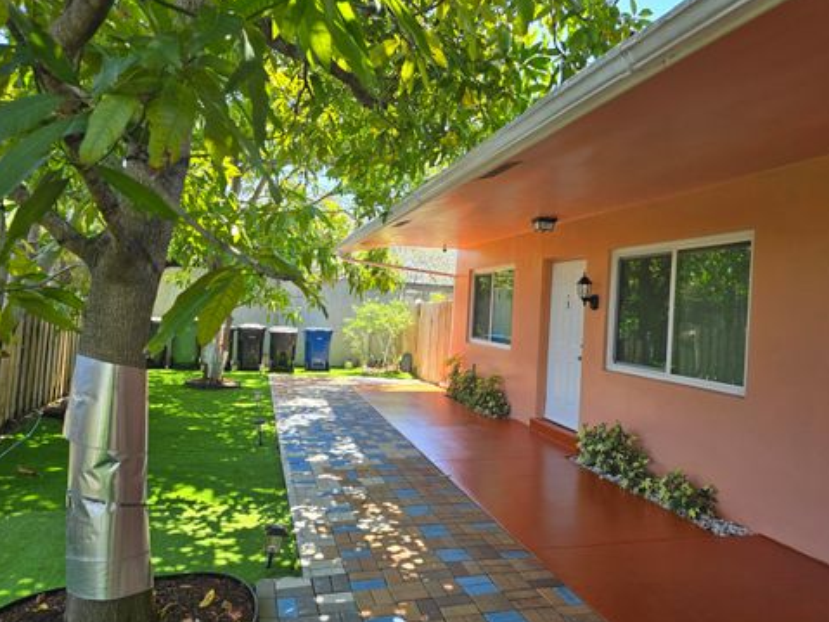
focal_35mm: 24
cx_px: 415
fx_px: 575
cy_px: 314
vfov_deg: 56.8
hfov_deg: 71.6
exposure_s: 1/180
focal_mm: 6.3
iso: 25
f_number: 1.7
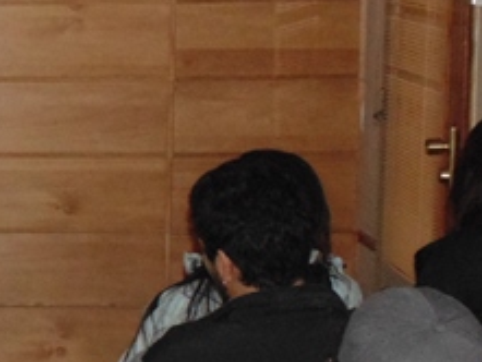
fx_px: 2327
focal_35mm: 167
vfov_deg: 8.9
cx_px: -393
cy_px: 278
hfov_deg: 11.0
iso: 400
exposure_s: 1/50
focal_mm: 7.4
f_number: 3.6
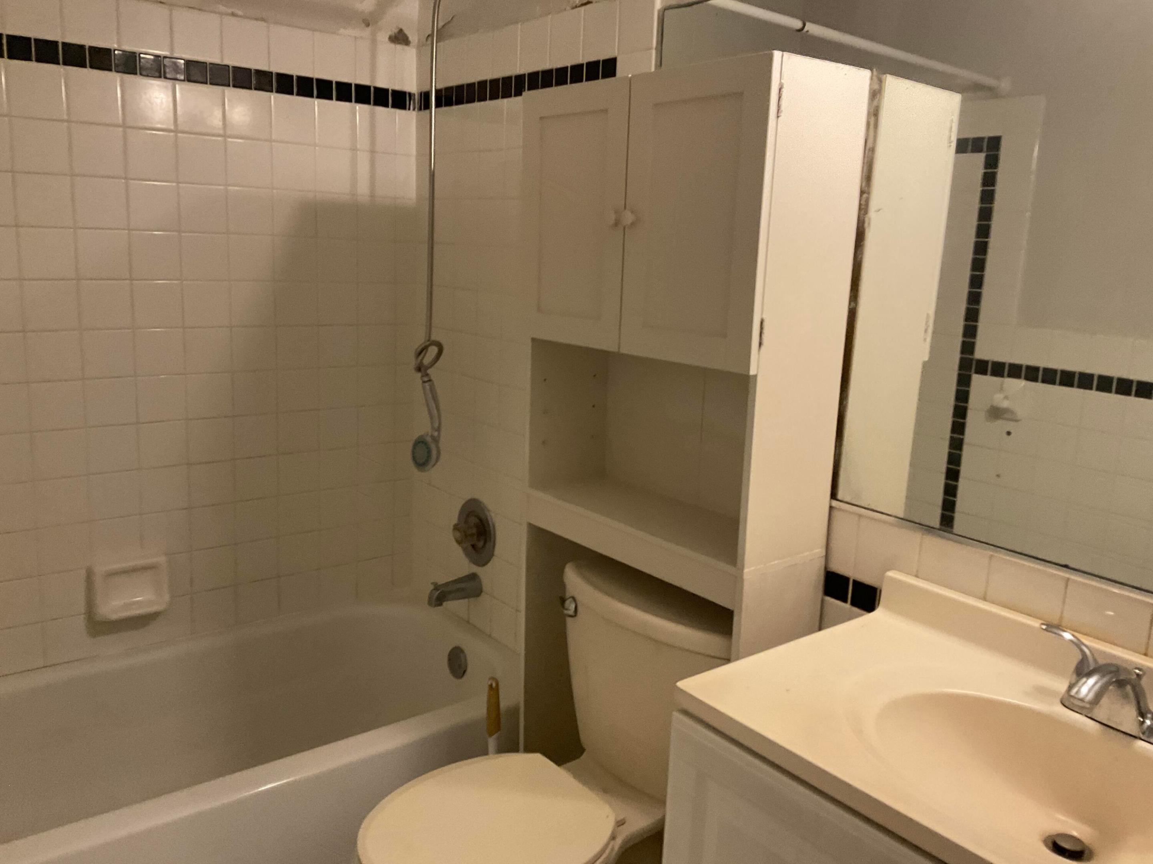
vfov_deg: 48.2
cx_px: 576
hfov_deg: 61.7
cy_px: 432
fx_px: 966
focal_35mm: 29
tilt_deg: -14.9
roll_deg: -1.9
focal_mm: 3
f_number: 1.8
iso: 160
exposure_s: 1/60
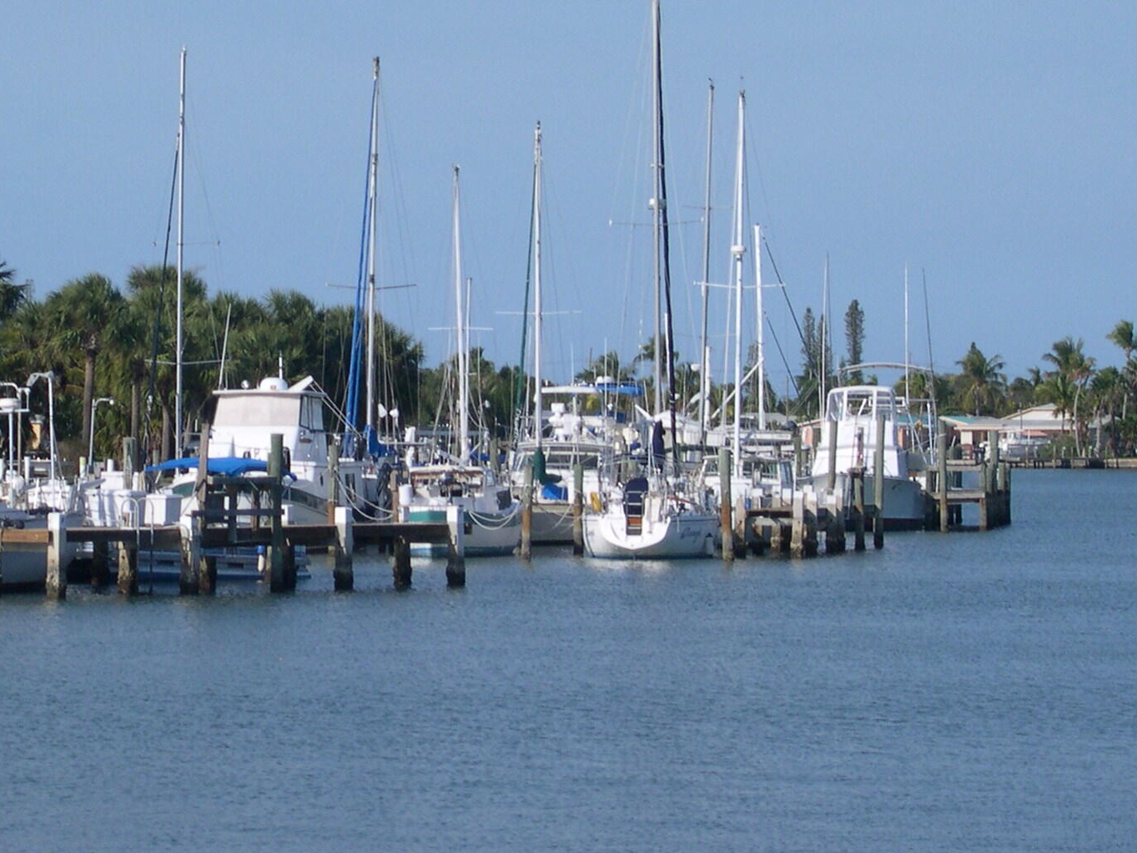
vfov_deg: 8.7
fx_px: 5583
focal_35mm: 170
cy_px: 324
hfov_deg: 11.6
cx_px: 251
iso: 100
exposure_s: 1/125
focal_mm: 21.6
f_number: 13
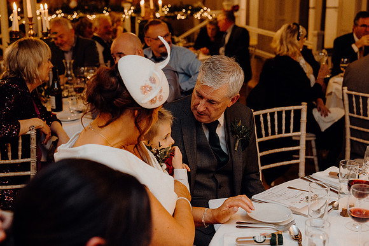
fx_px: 502
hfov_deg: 40.3
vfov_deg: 27.5
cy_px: 123
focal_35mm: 49
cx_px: 184
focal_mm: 49
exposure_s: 1/160
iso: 2500
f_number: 3.5
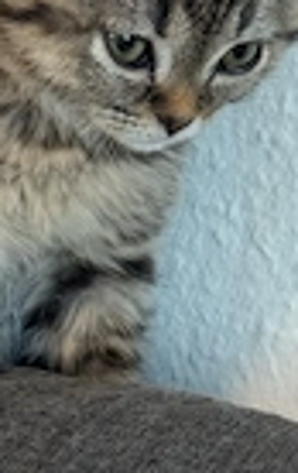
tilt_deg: -10.8
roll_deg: -2.8
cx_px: -24
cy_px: 55
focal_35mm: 147
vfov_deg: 14.1
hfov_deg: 8.9
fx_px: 1898
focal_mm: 6.76
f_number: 1.78
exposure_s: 1/50
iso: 125
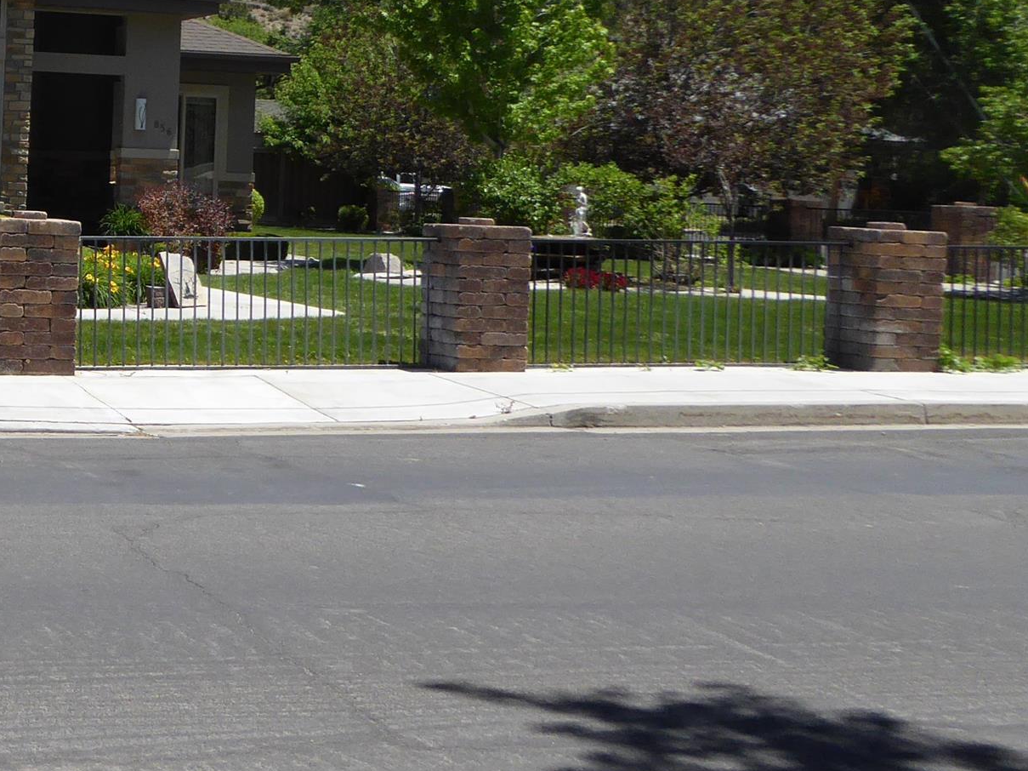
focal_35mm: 61
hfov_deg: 27.2
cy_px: 222
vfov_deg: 23.8
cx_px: -262
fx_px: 1811
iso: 100
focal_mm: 4.3
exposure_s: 1/1000
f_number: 3.3
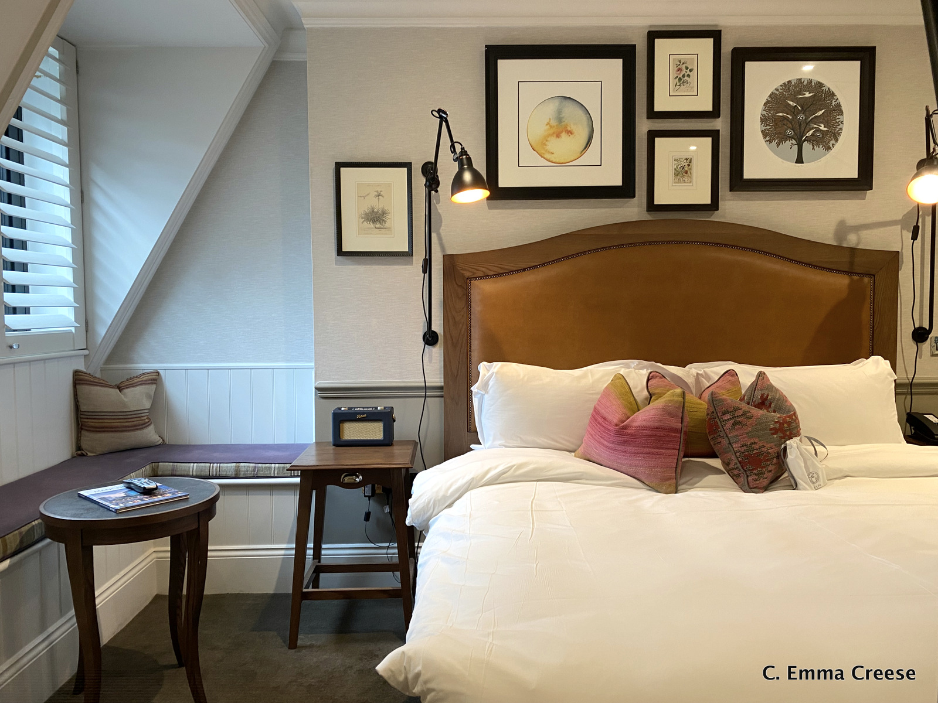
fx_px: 705
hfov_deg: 67.3
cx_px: 469
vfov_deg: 53.1
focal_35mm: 26
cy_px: 352
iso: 125
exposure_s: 1/50
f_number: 1.8
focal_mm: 4.25
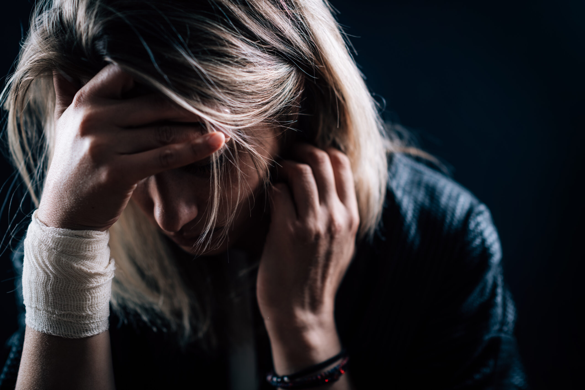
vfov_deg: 16.1
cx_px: 292
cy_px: 195
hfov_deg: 23.9
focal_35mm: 85
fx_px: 1381
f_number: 2.2
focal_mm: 85
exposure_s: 1/200
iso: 64
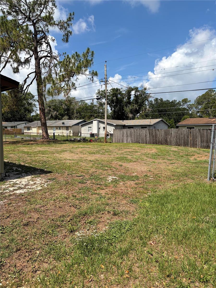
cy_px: 144
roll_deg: +0.1
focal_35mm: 26
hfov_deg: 53.1
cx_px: 108
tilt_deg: -4.2
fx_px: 216
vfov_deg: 67.3
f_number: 1.6
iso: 50
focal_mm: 5.96
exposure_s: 1/4950
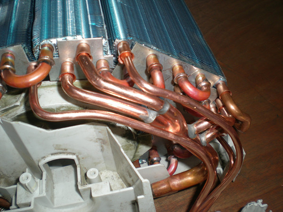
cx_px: 142
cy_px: 106
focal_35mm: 38
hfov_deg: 49.0
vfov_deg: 37.7
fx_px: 311
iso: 50
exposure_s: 1/60
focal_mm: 6.3
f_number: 3.1
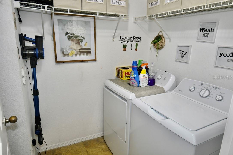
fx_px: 142
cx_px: 116
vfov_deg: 57.2
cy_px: 78
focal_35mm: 22
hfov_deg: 78.6
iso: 800
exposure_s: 1/80
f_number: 4
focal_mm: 15
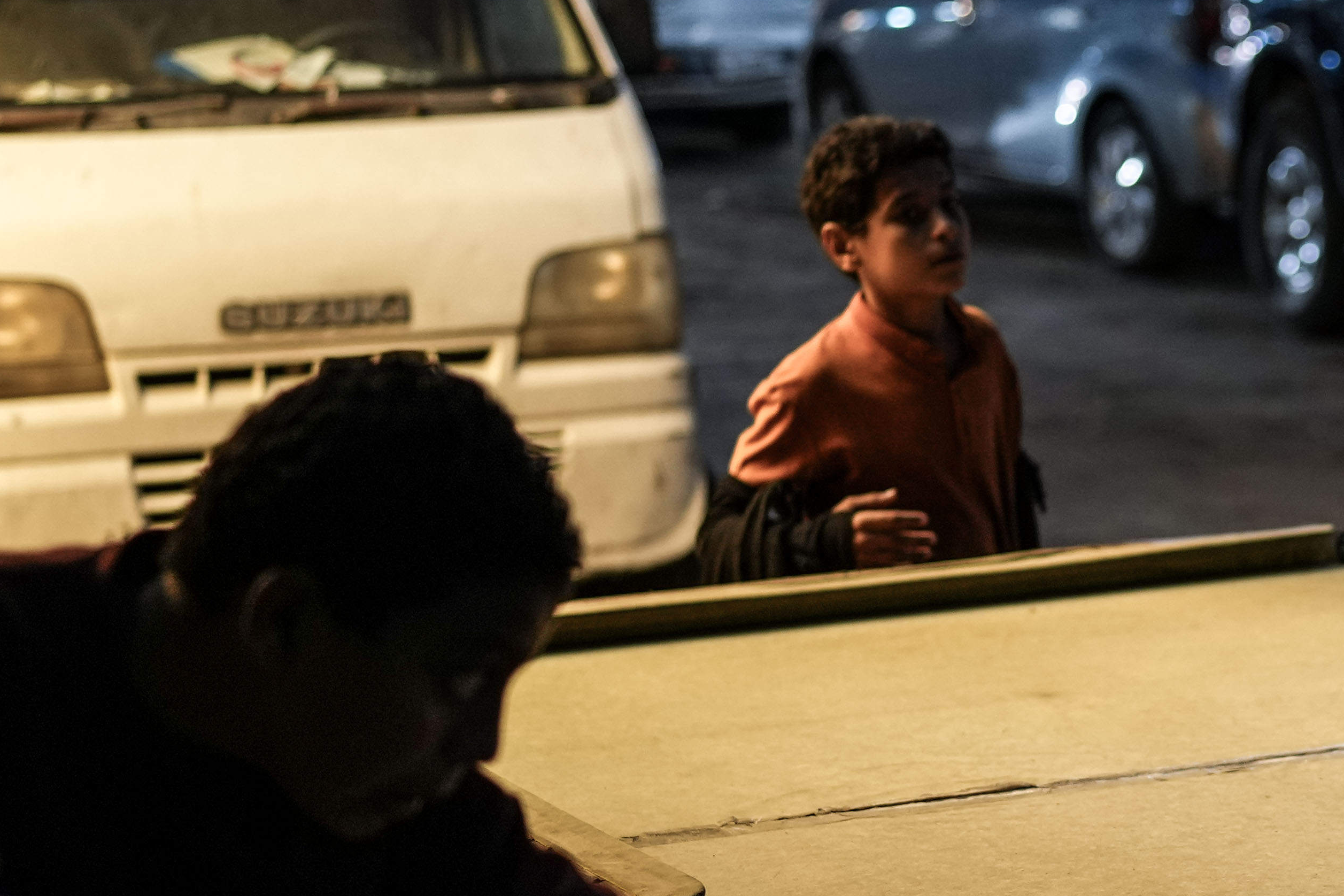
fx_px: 4442
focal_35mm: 119
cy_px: 622
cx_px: 1411
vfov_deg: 11.5
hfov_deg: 16.8
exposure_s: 1/400
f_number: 1.4
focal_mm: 35
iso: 640
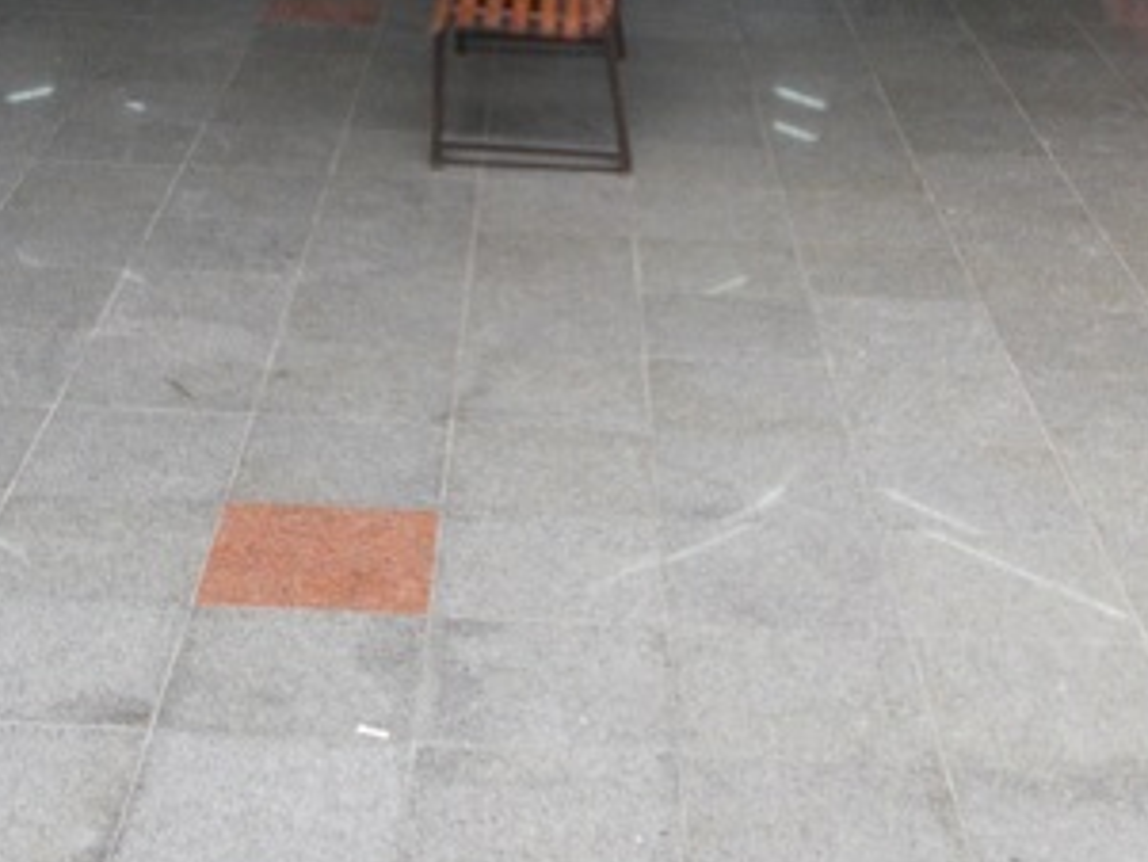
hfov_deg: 28.5
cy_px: 4
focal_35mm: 68
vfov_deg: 20.9
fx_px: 2256
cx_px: 507
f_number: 2.7
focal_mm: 4
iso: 80
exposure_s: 1/40
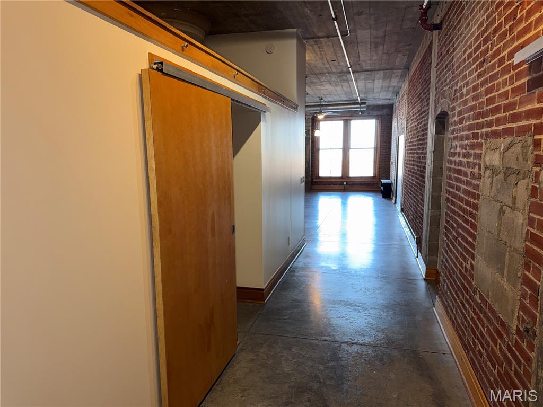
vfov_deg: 56.8
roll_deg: -0.1
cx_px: 272
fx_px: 376
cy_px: 204
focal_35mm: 24
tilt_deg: -8.7
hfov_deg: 71.6
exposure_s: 1/24
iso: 64
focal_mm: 6.76
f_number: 1.78
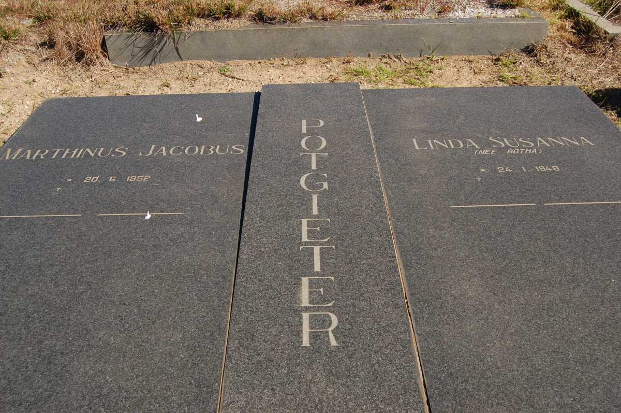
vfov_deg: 38.3
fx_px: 594
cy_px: 206
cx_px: 310
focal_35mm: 34
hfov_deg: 55.2
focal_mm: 23
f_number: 6.3
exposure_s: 1/400
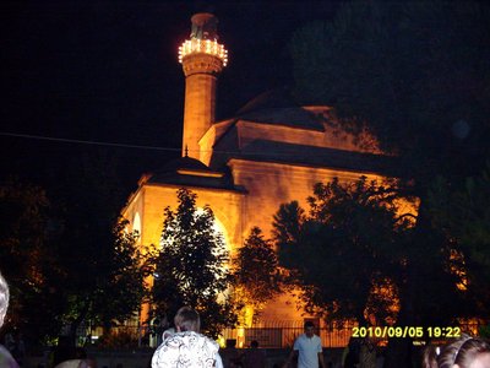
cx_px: 245
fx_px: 538
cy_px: 184
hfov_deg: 49.0
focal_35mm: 38
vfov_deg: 37.7
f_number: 2.8
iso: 200
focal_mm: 6.3
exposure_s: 1/45
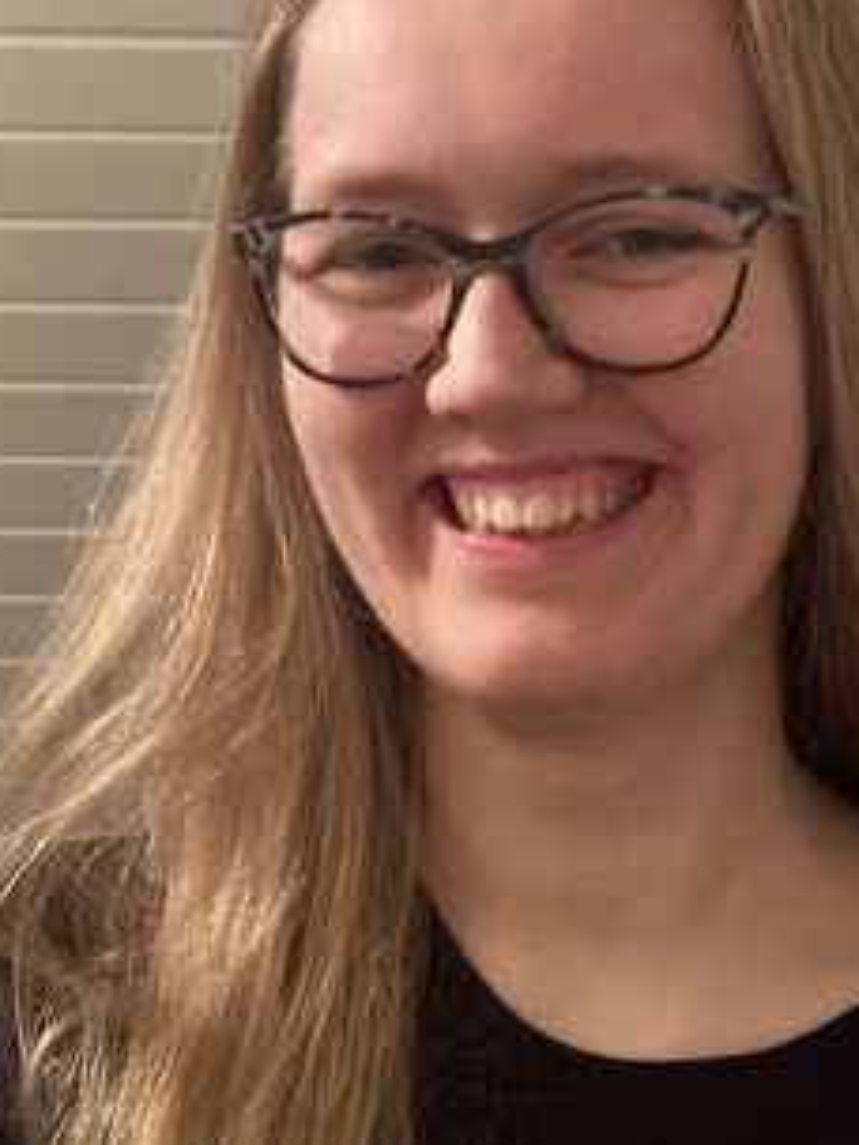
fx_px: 2084
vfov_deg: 29.9
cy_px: 217
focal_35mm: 63
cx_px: 520
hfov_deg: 23.2
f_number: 2.2
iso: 500
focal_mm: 2.87
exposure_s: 1/20
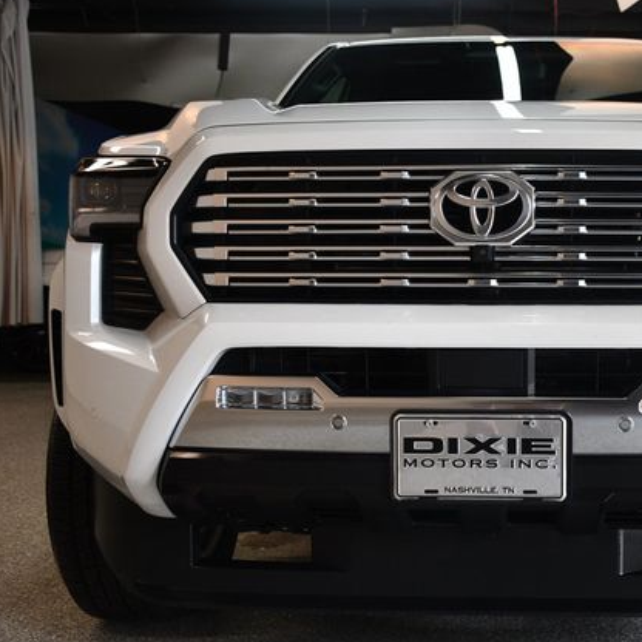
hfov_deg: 32.7
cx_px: 486
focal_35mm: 51
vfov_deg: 33.4
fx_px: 1070
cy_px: 318
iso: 800
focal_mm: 26
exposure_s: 1/160
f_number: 3.8
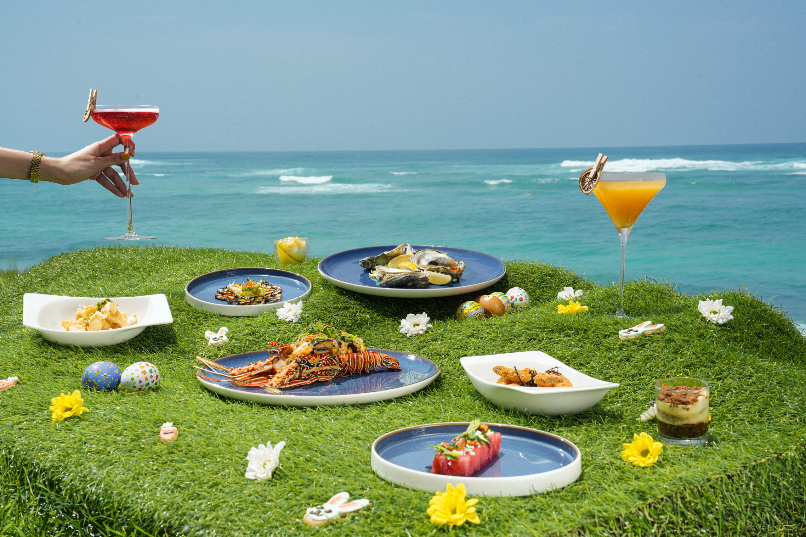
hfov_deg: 39.6
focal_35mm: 50
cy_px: 268
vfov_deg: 27.0
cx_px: 403
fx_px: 1119
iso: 200
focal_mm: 50
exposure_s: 1/250
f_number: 16
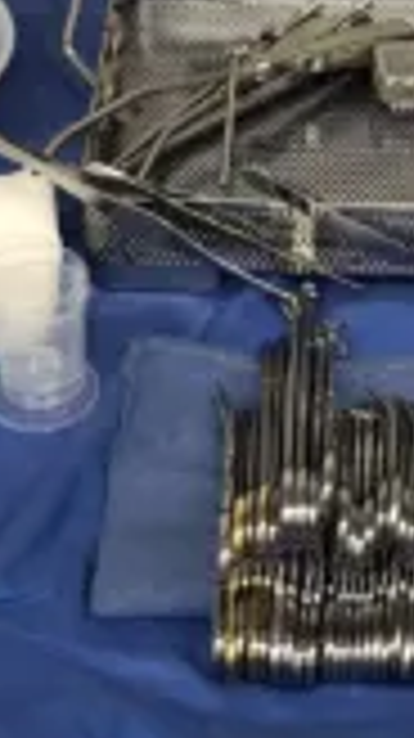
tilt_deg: -39.5
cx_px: 122
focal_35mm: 84
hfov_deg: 14.3
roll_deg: +3.1
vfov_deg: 25.3
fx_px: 1643
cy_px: 306
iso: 40
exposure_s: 1/120
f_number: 1.8
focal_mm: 4
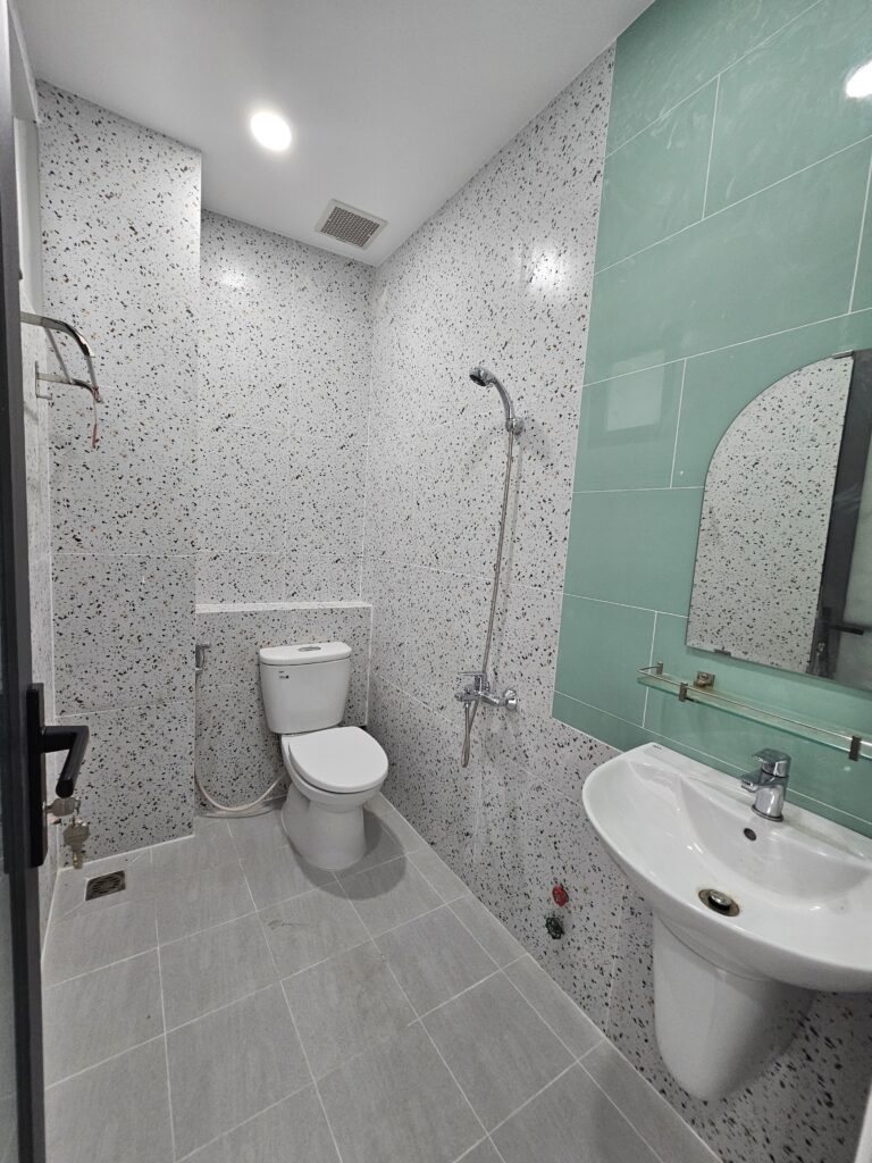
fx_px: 437
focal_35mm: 13
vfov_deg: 106.2
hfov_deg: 89.9
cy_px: 582
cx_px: 436
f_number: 2.2
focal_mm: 2.2
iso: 250
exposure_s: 1/71
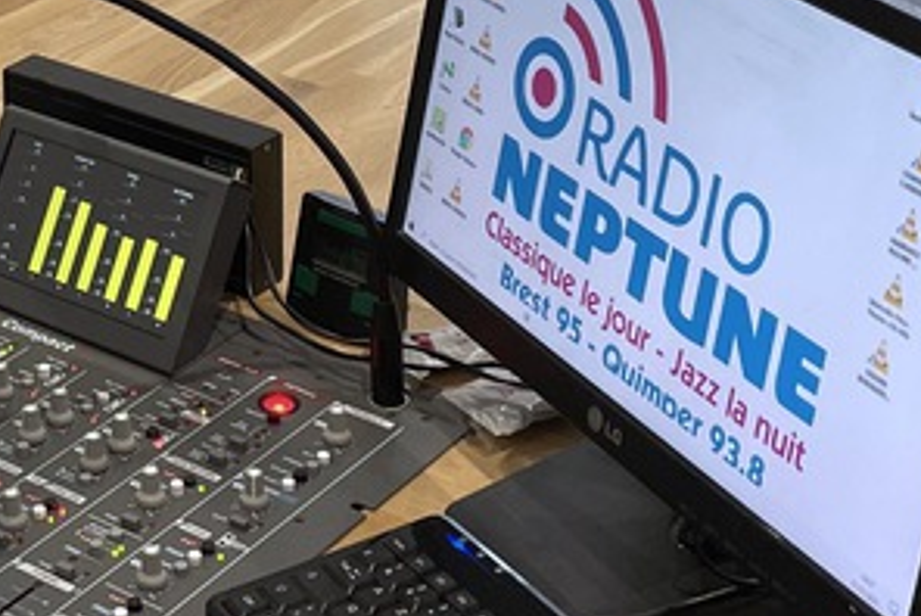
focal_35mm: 92
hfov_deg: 21.4
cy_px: -311
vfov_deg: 14.0
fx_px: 2356
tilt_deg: -13.8
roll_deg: +1.6
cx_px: 25
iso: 100
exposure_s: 1/80
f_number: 1.6
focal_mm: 4.2
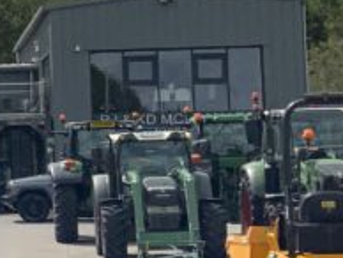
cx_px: -472
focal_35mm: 153
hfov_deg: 11.0
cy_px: 106
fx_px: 1518
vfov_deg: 9.7
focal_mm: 3
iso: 20
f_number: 1.8
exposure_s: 1/4065
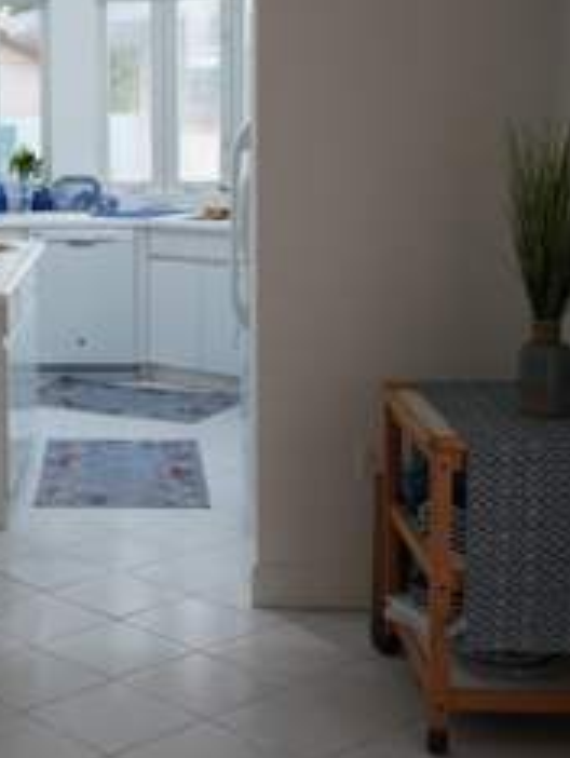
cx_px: -74
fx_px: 1381
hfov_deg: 21.9
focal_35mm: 63
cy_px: 324
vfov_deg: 30.7
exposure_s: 1/160
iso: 1250
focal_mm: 32
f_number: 4
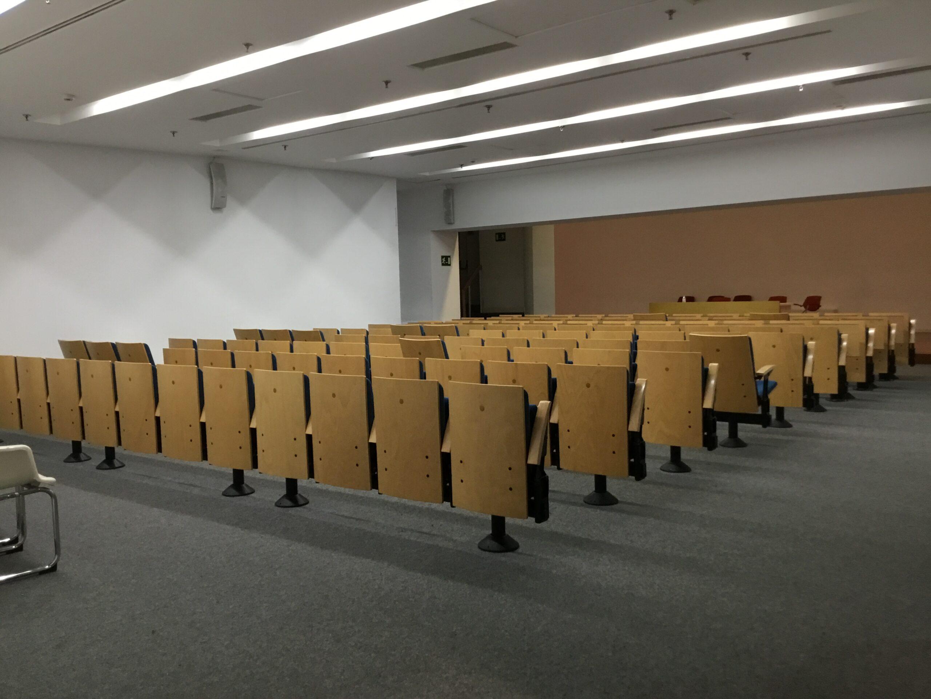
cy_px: 350
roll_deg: +2.4
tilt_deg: -4.1
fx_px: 834
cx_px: 466
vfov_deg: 45.4
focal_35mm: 31
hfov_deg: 58.4
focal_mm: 3.3
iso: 125
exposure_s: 1/33
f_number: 2.4
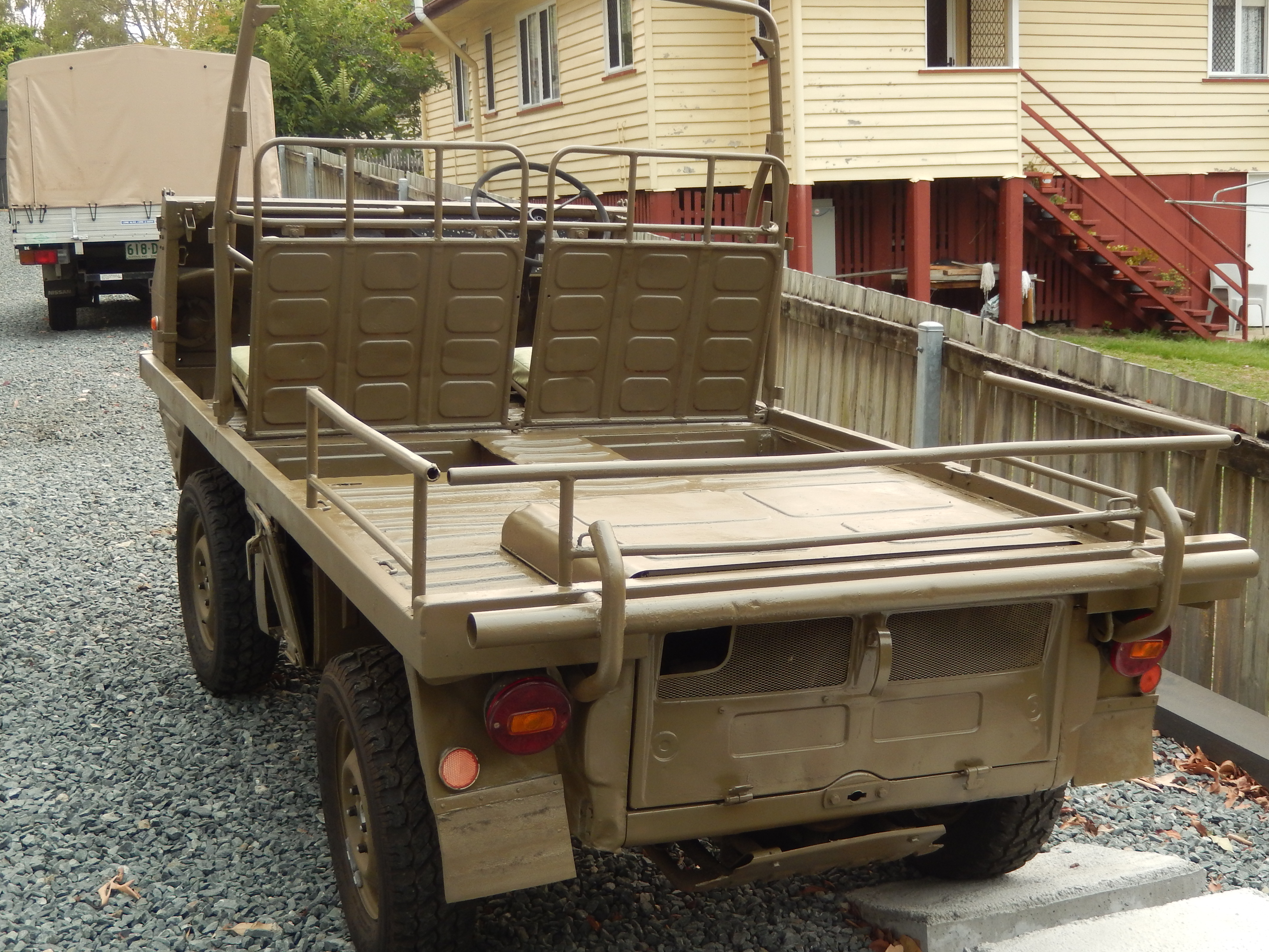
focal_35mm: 47
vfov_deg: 30.9
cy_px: 488
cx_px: 673
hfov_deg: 40.4
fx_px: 1723
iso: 125
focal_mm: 7.3
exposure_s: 1/160
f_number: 4.2
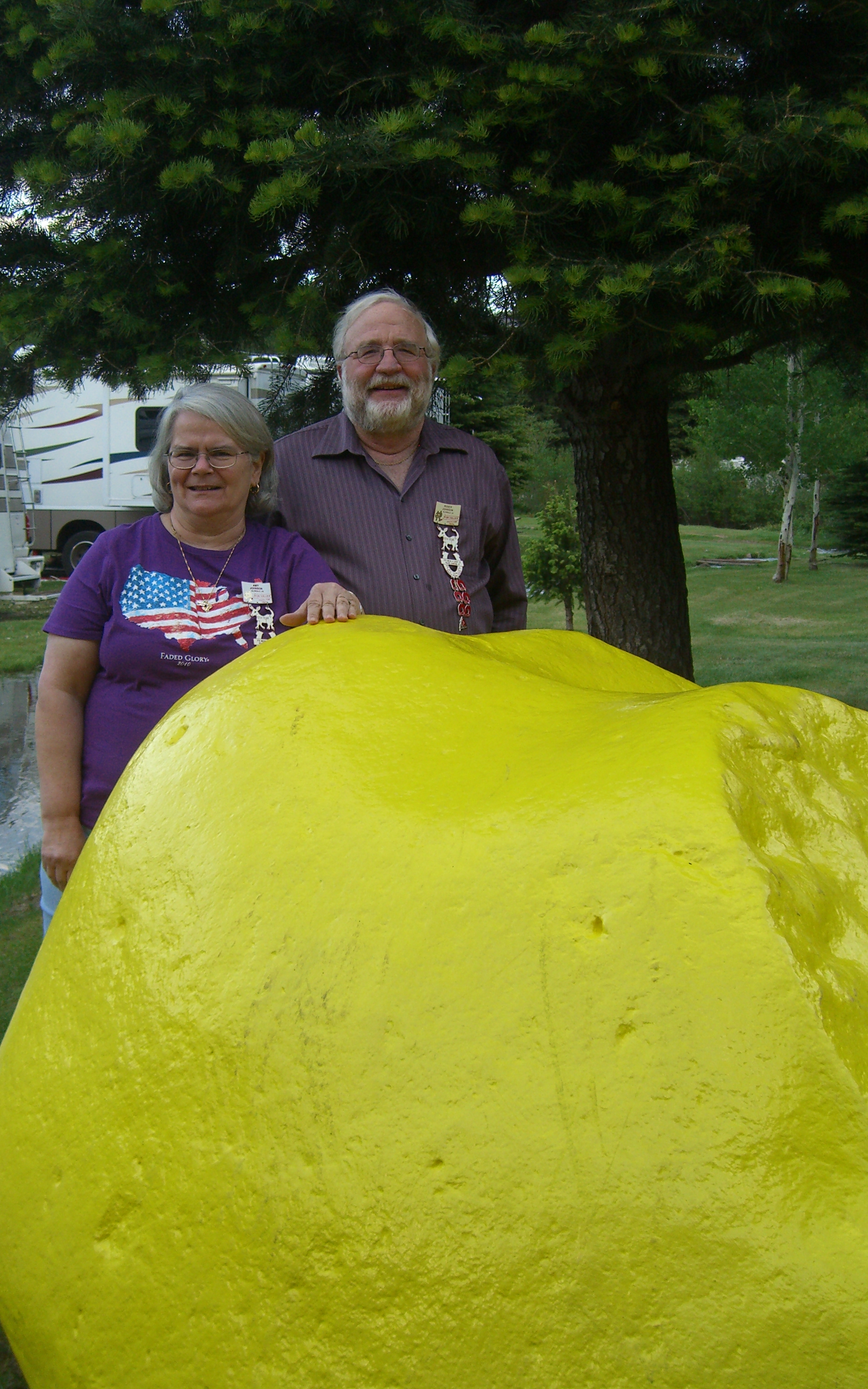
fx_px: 1552
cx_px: 343
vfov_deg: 48.2
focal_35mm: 41
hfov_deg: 31.2
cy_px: 686
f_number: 2.8
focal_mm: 7.9
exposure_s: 1/100
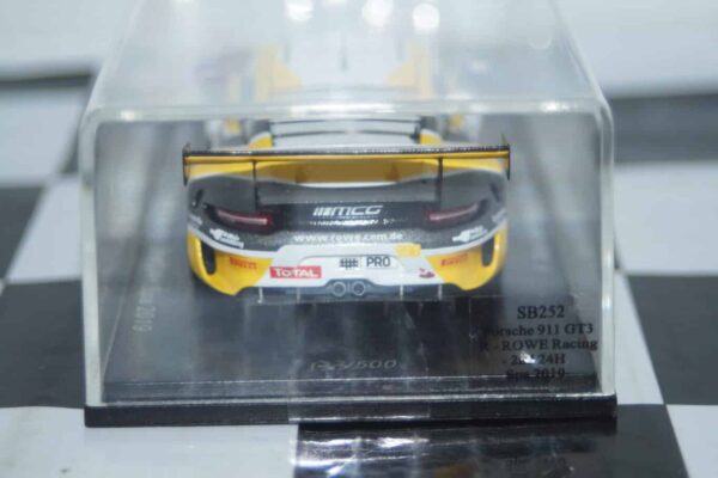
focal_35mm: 105
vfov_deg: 13.0
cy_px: 239
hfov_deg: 19.5
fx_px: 2094
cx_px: 359
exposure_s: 1/80
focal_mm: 70
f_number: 5.6
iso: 250
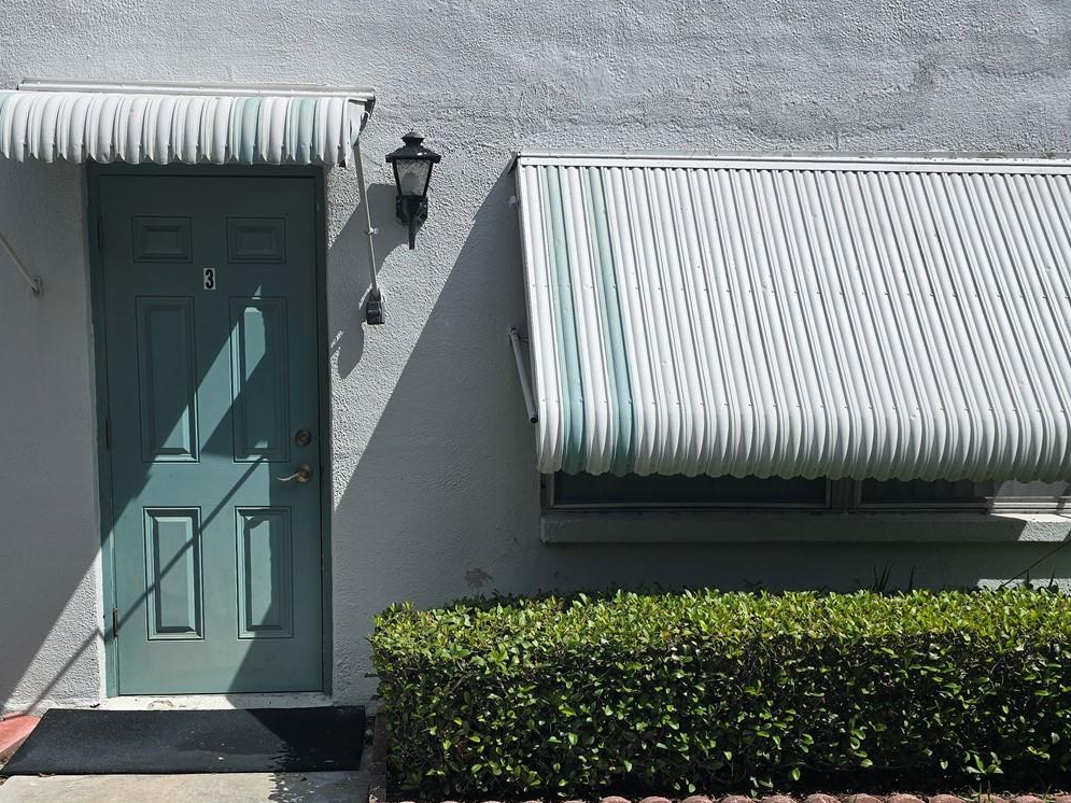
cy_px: 549
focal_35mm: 37
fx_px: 1145
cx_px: 419
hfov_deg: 49.8
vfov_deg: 38.1
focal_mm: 6.3
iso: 12
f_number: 1.7
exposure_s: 1/1468
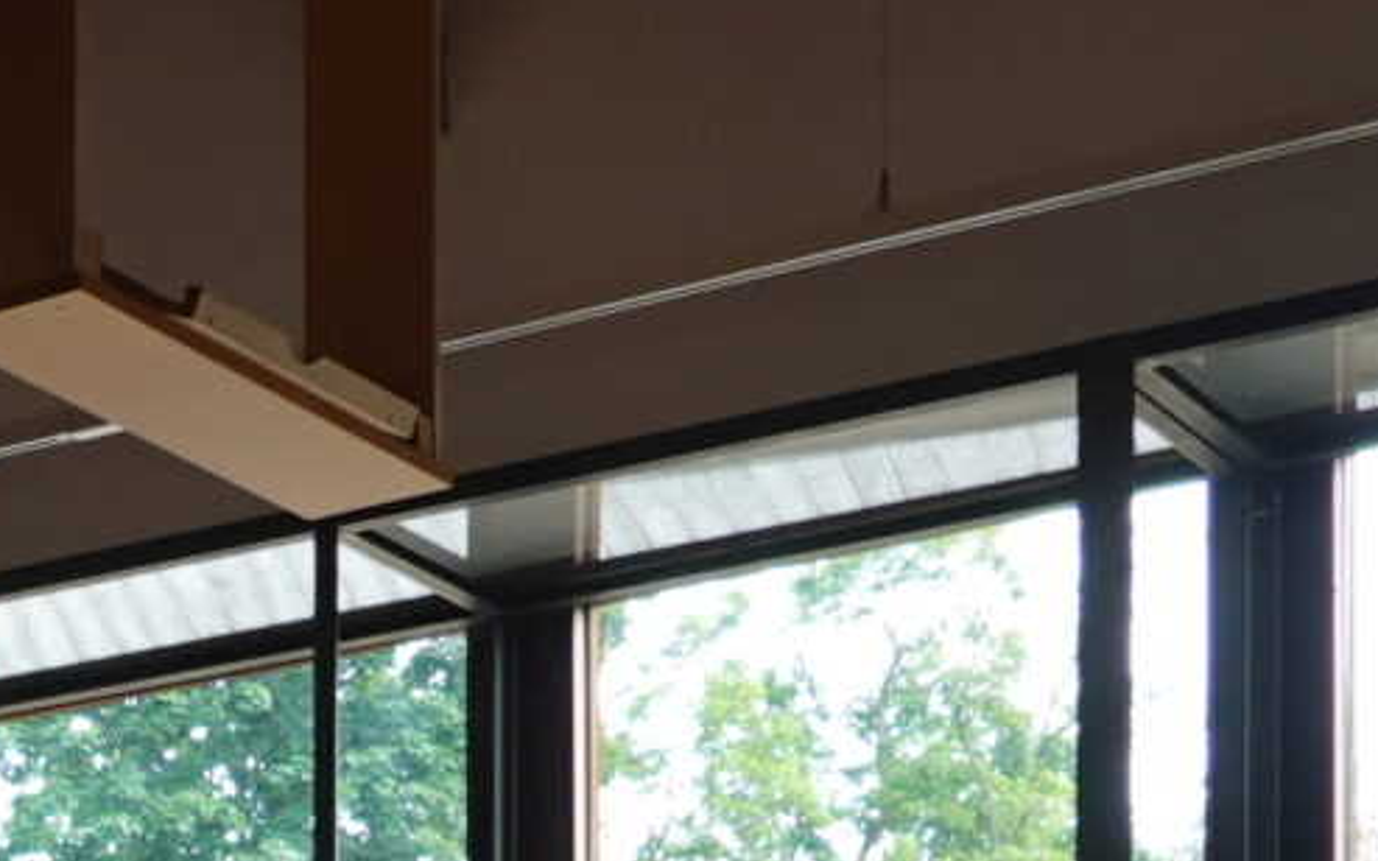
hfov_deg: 15.6
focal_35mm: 127
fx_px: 4769
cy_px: 2084
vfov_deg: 9.2
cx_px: -436
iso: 100
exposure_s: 1/60
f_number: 2.8
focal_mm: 9
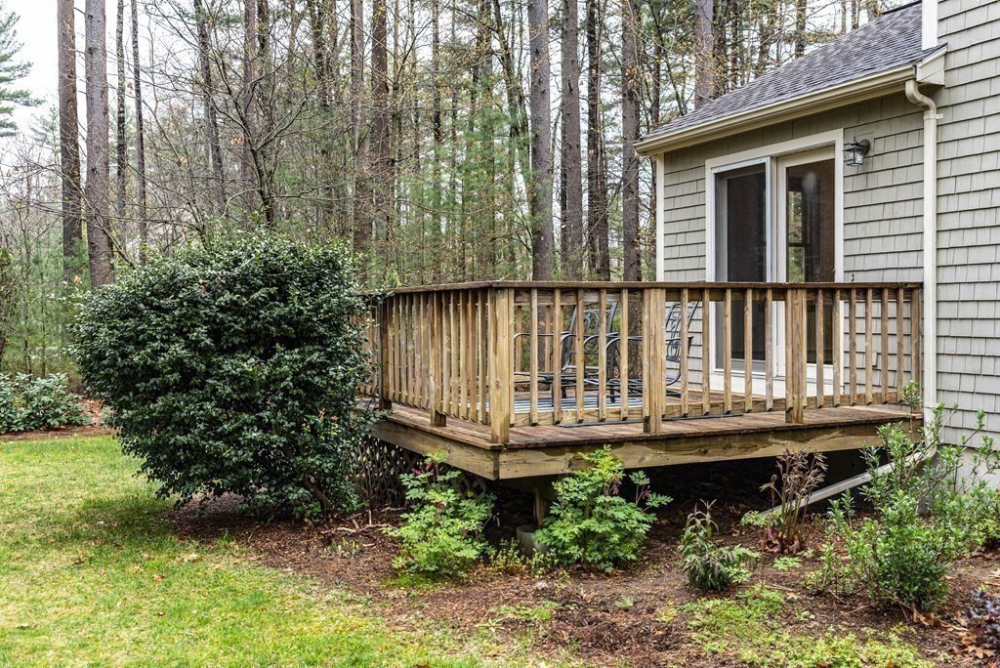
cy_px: 334
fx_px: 1056
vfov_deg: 35.1
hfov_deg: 50.7
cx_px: 500
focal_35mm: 38
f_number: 4.5
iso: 200
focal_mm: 38
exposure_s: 1/80
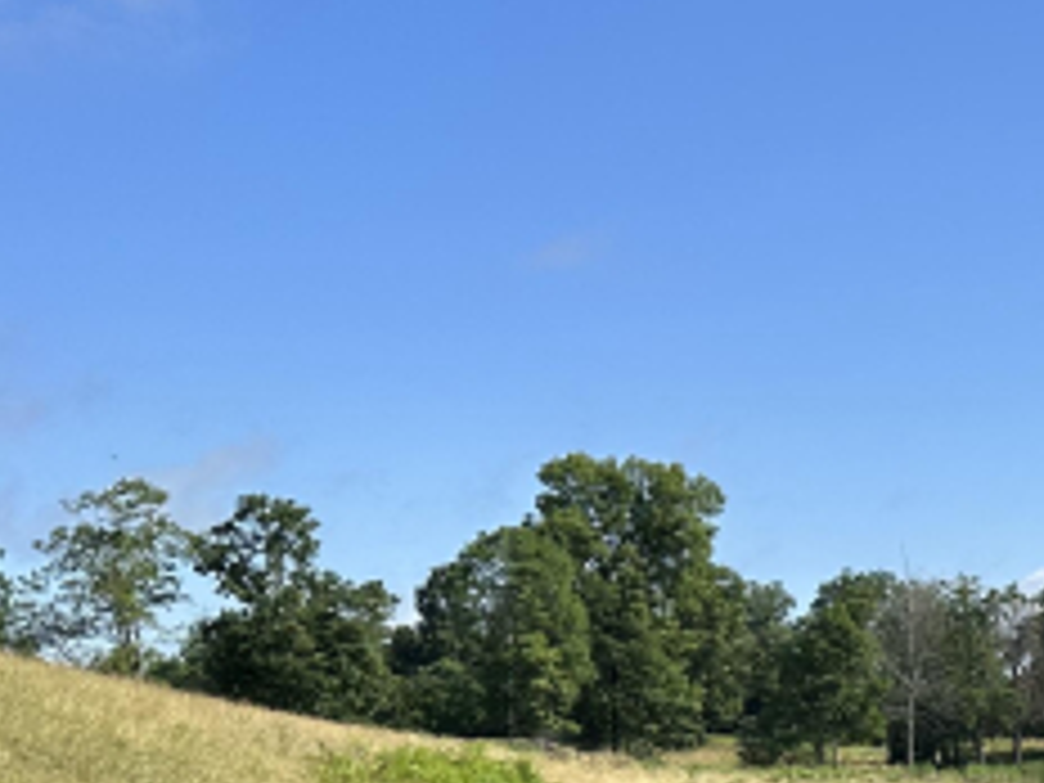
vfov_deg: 20.7
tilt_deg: +1.2
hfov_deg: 24.0
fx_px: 2081
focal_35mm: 69
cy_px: 770
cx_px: 1433
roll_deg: +3.6
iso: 80
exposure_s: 1/4348
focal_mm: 6.86
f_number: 1.78
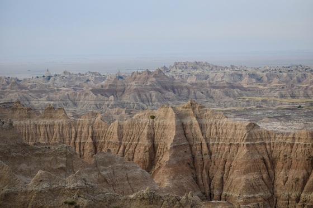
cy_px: 104
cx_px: 156
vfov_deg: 13.0
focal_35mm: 105
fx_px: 913
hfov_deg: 19.5
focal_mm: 70
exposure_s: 1/500
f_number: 4.5
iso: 450
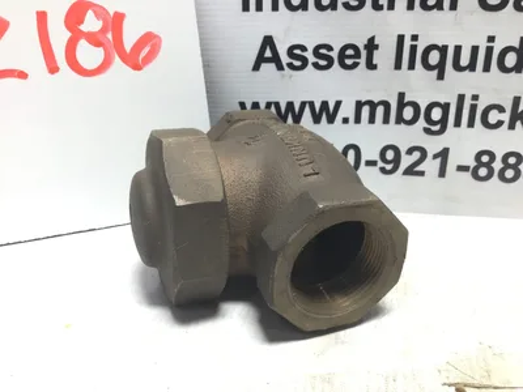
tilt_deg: -24.6
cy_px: 196
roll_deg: -0.2
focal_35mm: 31
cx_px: 262
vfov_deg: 45.4
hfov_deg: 58.4
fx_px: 468
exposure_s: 1/60
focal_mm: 3.3
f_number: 2.4
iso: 32
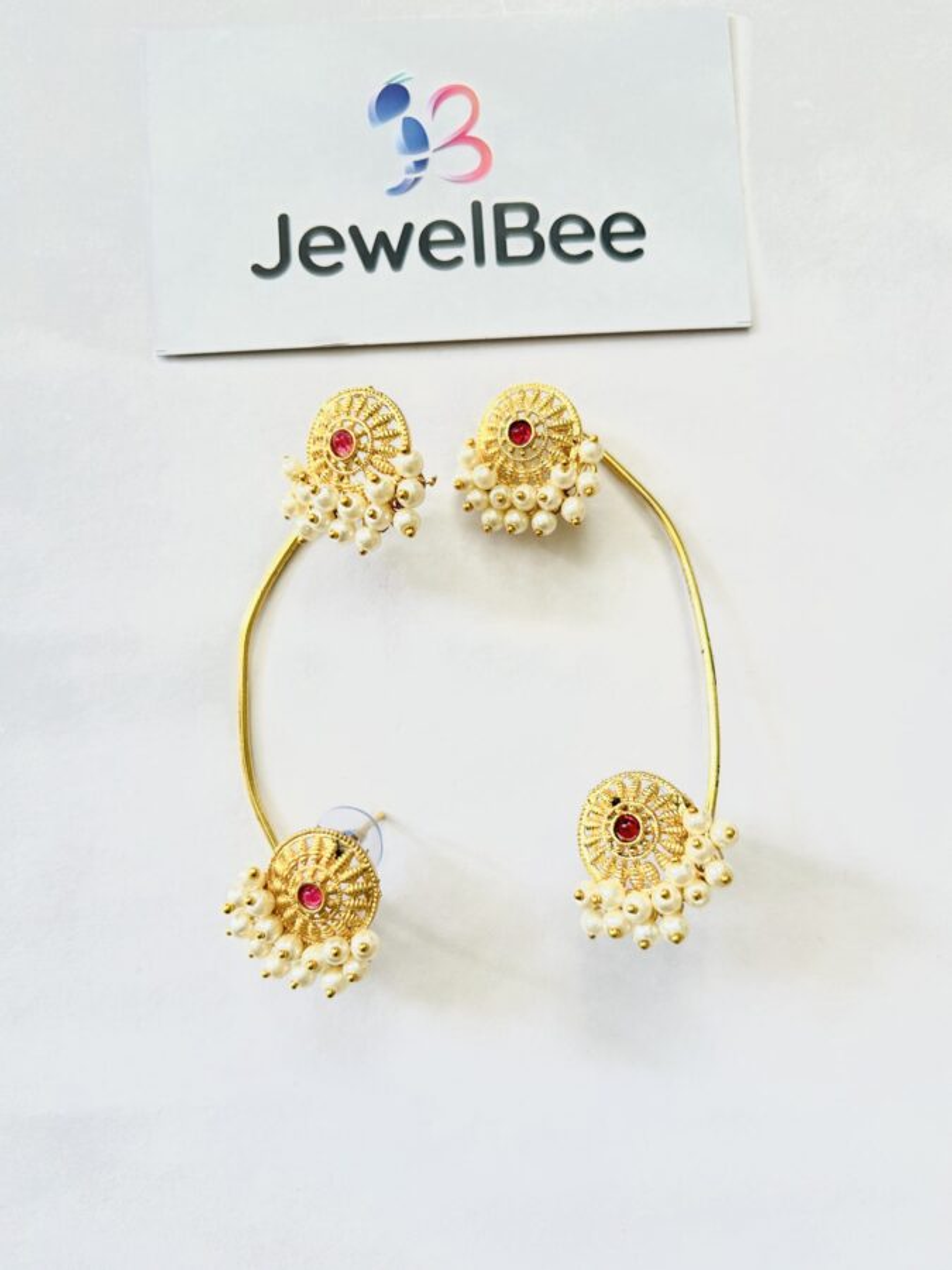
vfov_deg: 67.3
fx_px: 953
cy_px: 635
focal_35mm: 26
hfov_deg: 53.1
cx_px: 476
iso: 64
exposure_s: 1/100
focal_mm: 5.7
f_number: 1.5
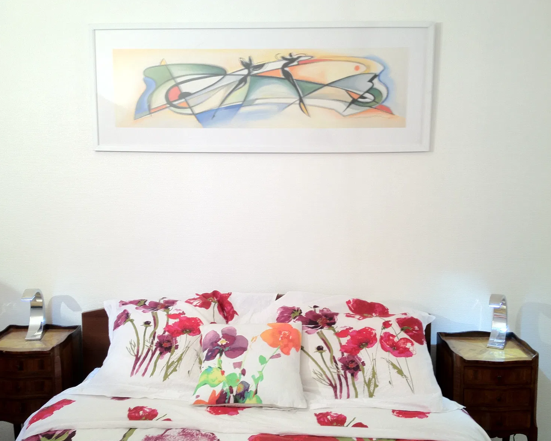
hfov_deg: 49.1
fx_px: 603
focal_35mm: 37
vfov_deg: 40.1
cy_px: 222
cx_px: 266
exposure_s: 1/24
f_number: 2.4
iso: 64
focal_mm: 4.28
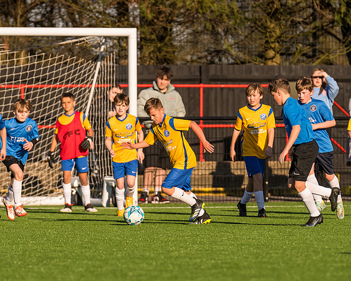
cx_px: 172
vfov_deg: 3.0
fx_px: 5385
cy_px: 154
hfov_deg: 3.7
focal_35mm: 519
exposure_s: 1/4000
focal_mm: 270
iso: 400
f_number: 4
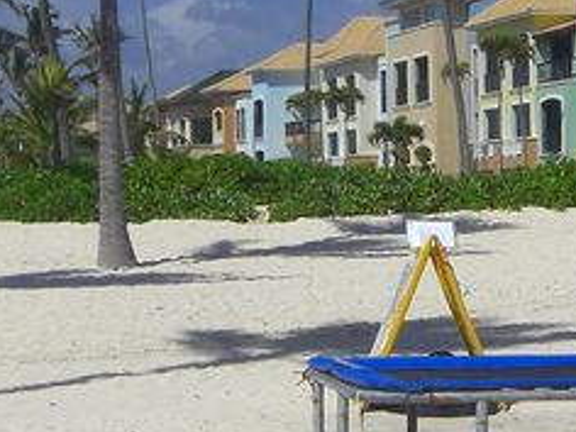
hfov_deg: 11.9
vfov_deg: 9.0
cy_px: 107
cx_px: 535
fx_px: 2746
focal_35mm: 165
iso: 64
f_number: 8
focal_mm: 6.2
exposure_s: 1/400
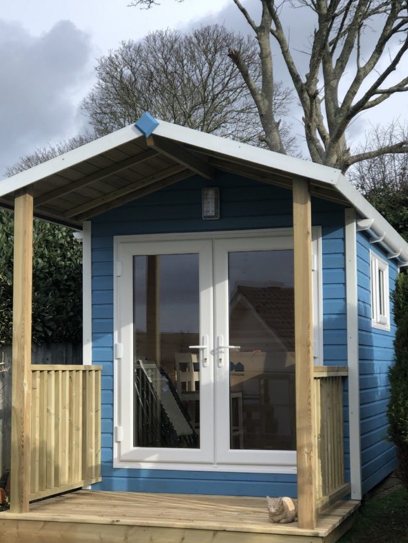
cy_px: 279
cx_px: 175
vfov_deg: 28.6
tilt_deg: +4.8
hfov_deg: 21.6
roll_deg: +0.7
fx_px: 1068
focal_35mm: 68
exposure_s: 1/257
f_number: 2.8
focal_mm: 6.6
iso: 20
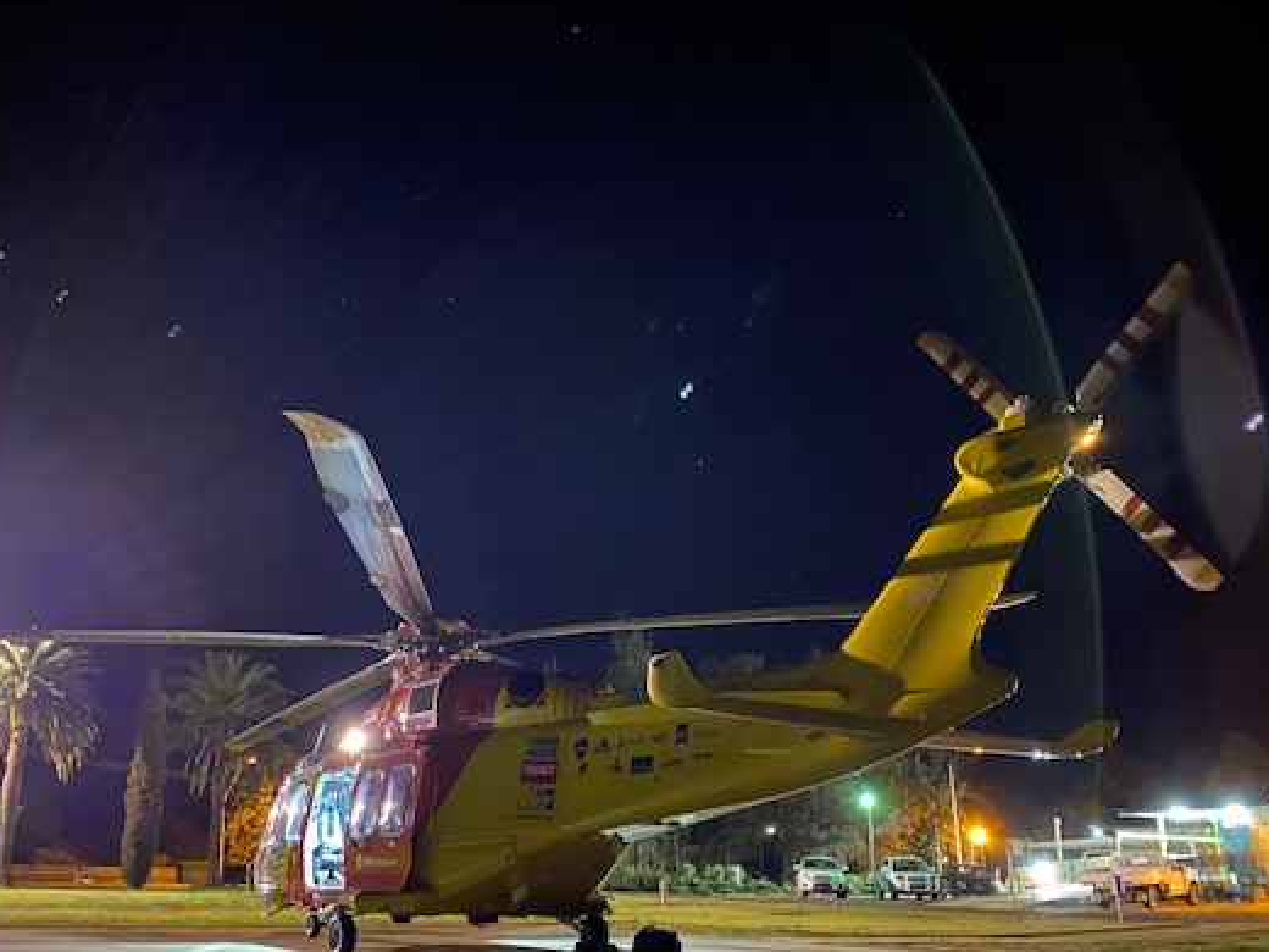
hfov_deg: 56.4
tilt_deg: +14.5
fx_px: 1173
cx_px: 517
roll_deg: -1.1
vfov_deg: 43.9
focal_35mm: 32
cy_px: 571
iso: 1000
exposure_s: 1/2
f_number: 1.8
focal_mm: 4.25
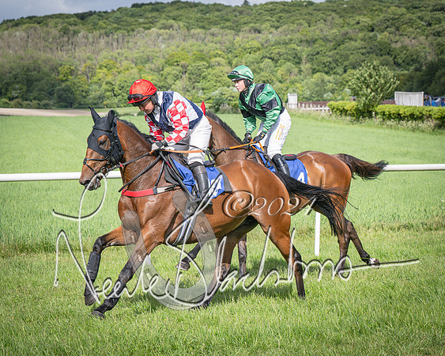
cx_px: 176
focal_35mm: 119
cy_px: 179
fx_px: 1568
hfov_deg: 16.1
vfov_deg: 12.9
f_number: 5
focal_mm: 70
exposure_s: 1/2500
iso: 400
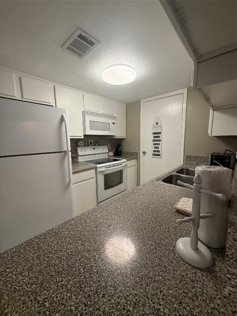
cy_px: 158
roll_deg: -0.1
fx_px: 128
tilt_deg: -7.1
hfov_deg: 85.7
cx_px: 118
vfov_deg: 102.1
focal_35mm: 14
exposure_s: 1/120
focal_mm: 2.22
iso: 200
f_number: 2.2
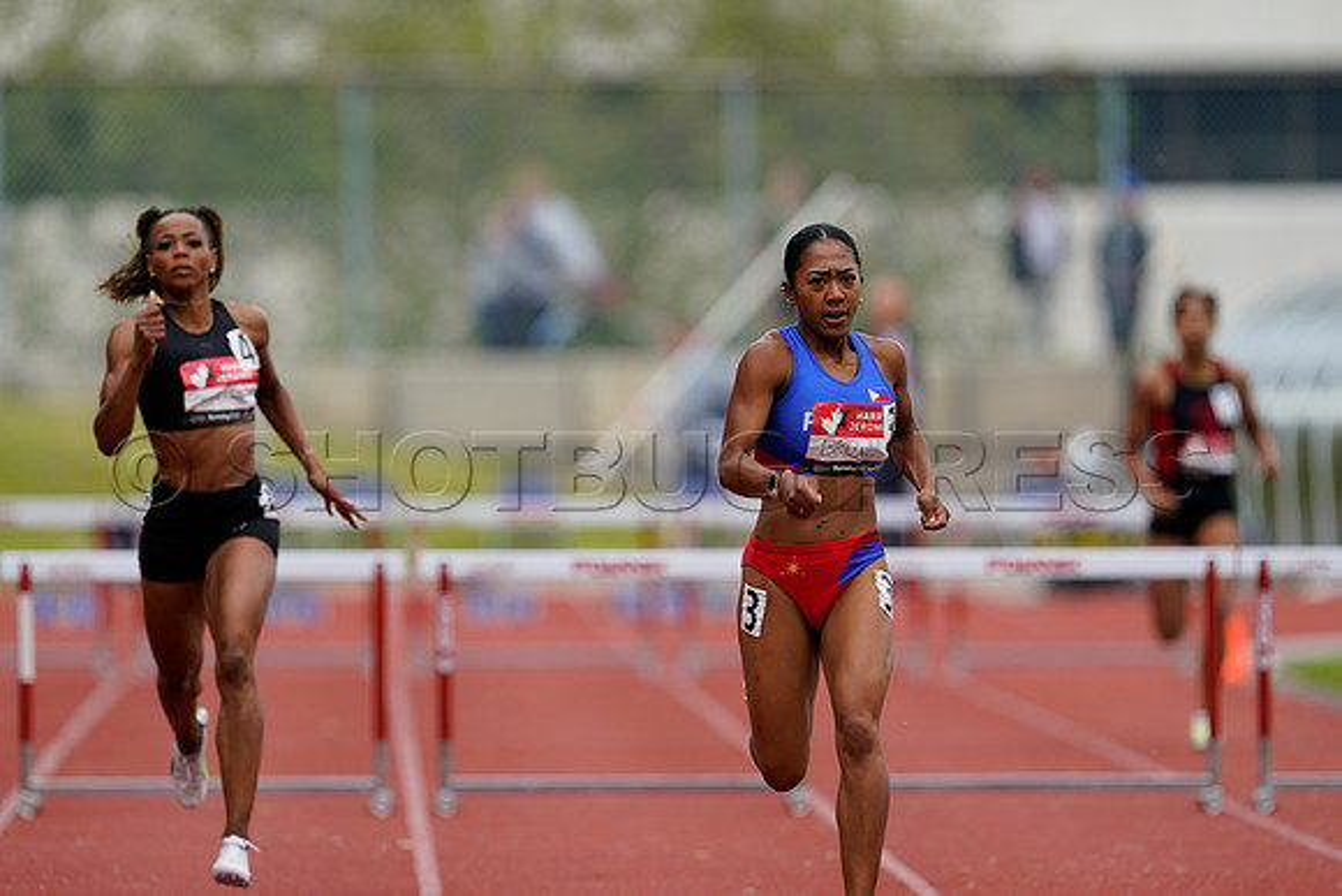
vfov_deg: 2.3
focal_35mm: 600
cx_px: 671
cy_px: 448
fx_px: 22371
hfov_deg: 3.4
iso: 400
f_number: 5
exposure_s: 1/640
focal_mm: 600
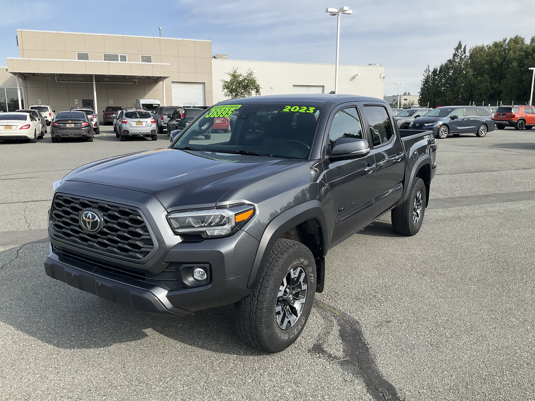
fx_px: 448
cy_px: 200
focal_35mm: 29
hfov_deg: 61.7
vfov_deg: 48.2
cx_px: 268
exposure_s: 1/1121
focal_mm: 3
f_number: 1.8
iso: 25
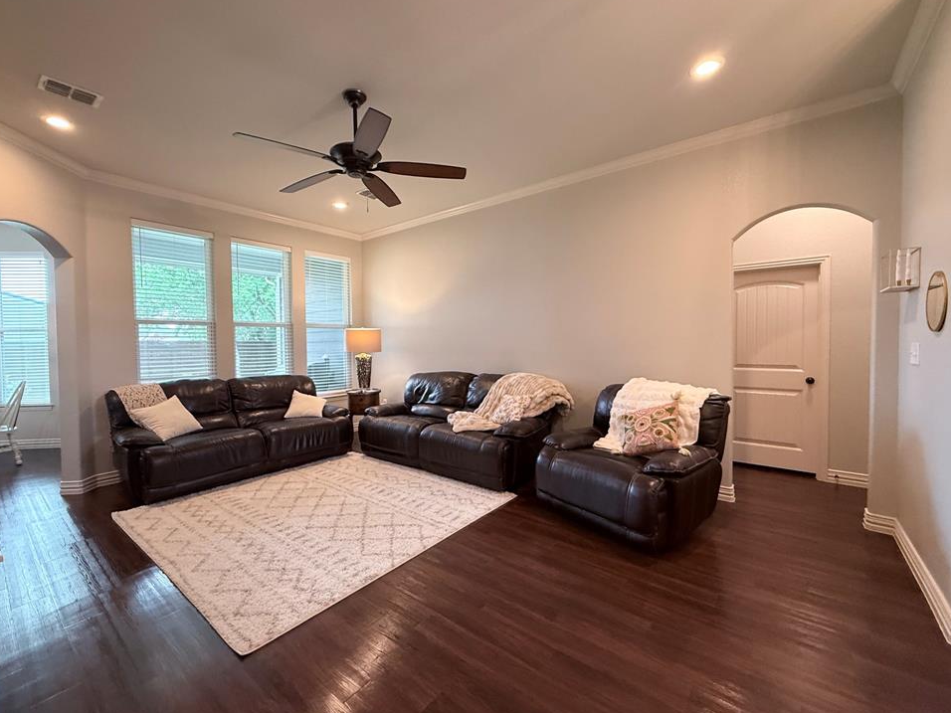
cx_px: 451
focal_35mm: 15
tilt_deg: -1.6
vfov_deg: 81.7
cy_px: 352
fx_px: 412
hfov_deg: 98.1
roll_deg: +0.6
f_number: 2.2
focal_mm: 2.22
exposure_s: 1/60
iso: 320
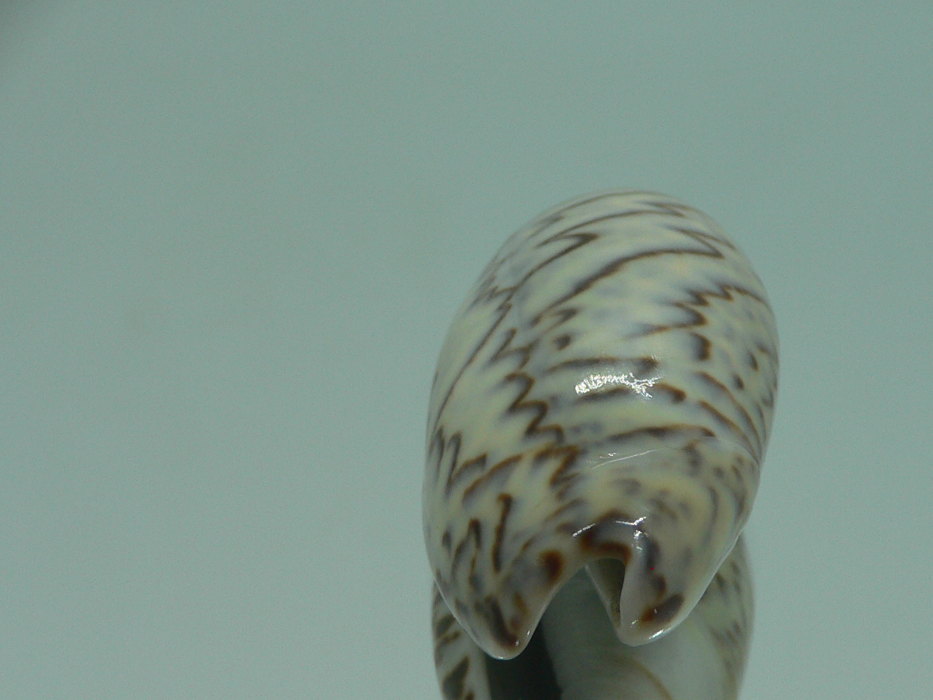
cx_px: 581
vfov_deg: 30.0
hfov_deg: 39.4
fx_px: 1294
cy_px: 474
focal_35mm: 48
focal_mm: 4.6
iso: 80
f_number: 2.8
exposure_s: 1/60
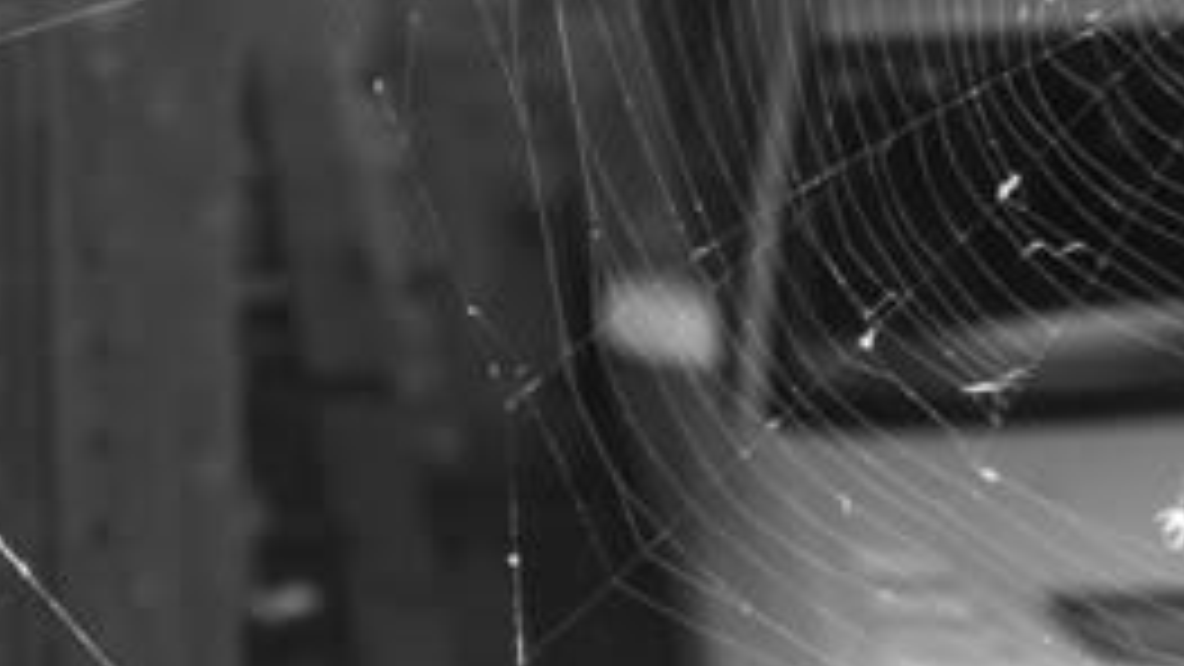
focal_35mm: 278
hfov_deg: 7.7
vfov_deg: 4.4
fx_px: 8729
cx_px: 936
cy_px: 284
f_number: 3.2
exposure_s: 1/50
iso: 64
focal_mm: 17.5
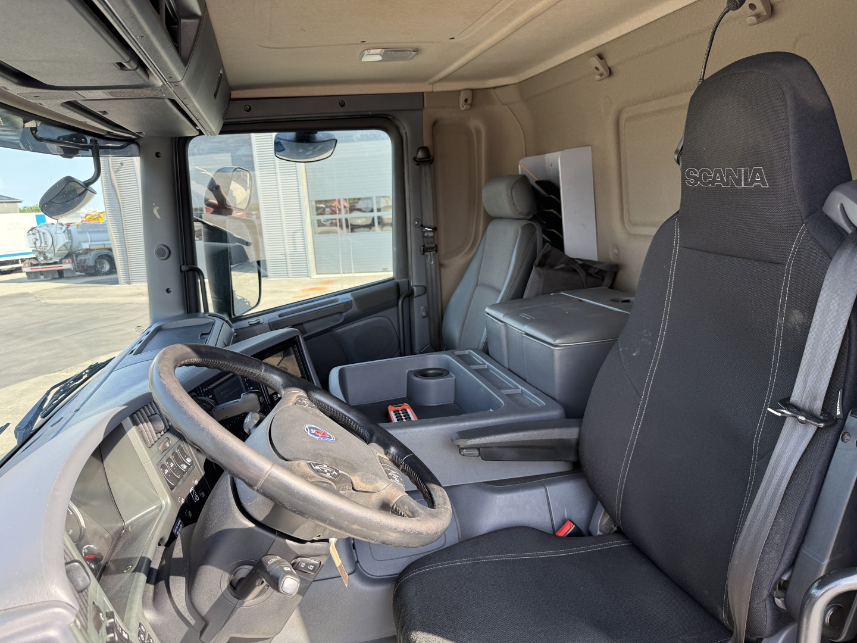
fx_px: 594
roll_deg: +2.8
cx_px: 428
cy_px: 322
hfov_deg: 71.6
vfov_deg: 56.8
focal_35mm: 24
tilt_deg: -7.8
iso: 100
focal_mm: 6.76
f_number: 1.78
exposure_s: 1/370
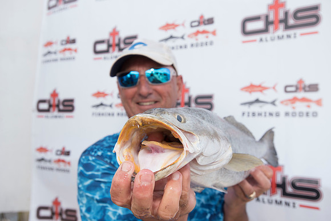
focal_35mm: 30
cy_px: 110
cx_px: 166
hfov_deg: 61.9
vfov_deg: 43.6
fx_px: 276
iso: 250
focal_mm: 30
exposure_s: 1/320
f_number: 7.1
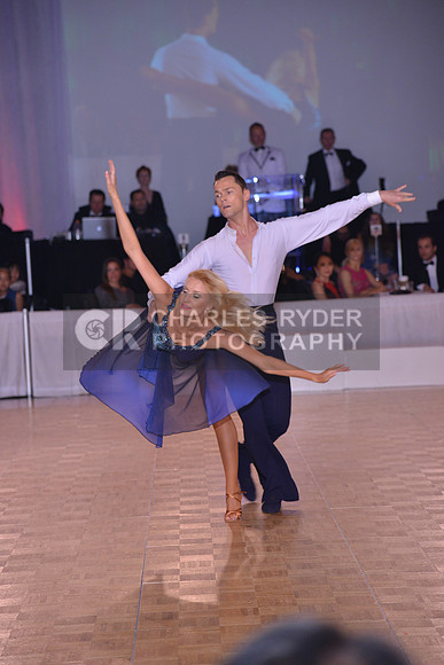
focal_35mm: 110
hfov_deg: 12.5
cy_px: 332
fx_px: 2034
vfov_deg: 18.6
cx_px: 222
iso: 1250
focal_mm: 110
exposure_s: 1/250
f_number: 4.5
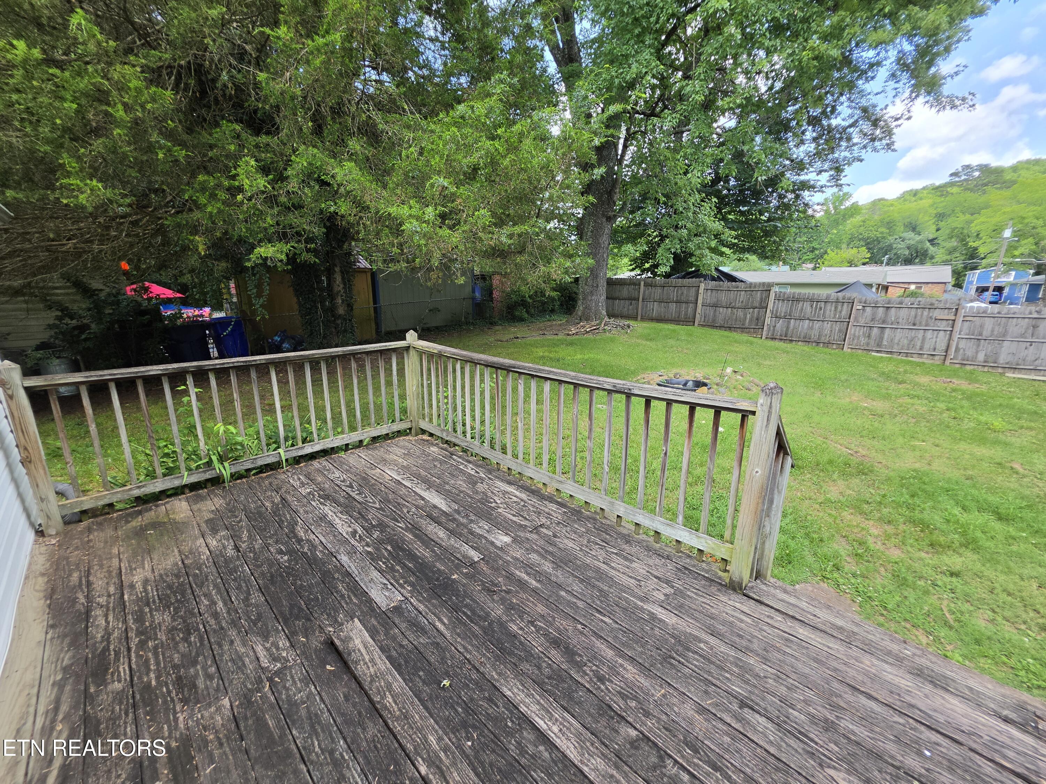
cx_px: 523
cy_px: 392
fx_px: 393
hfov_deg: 106.2
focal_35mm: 13
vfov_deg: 89.9
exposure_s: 1/266
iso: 32
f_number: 1.9
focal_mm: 2.2
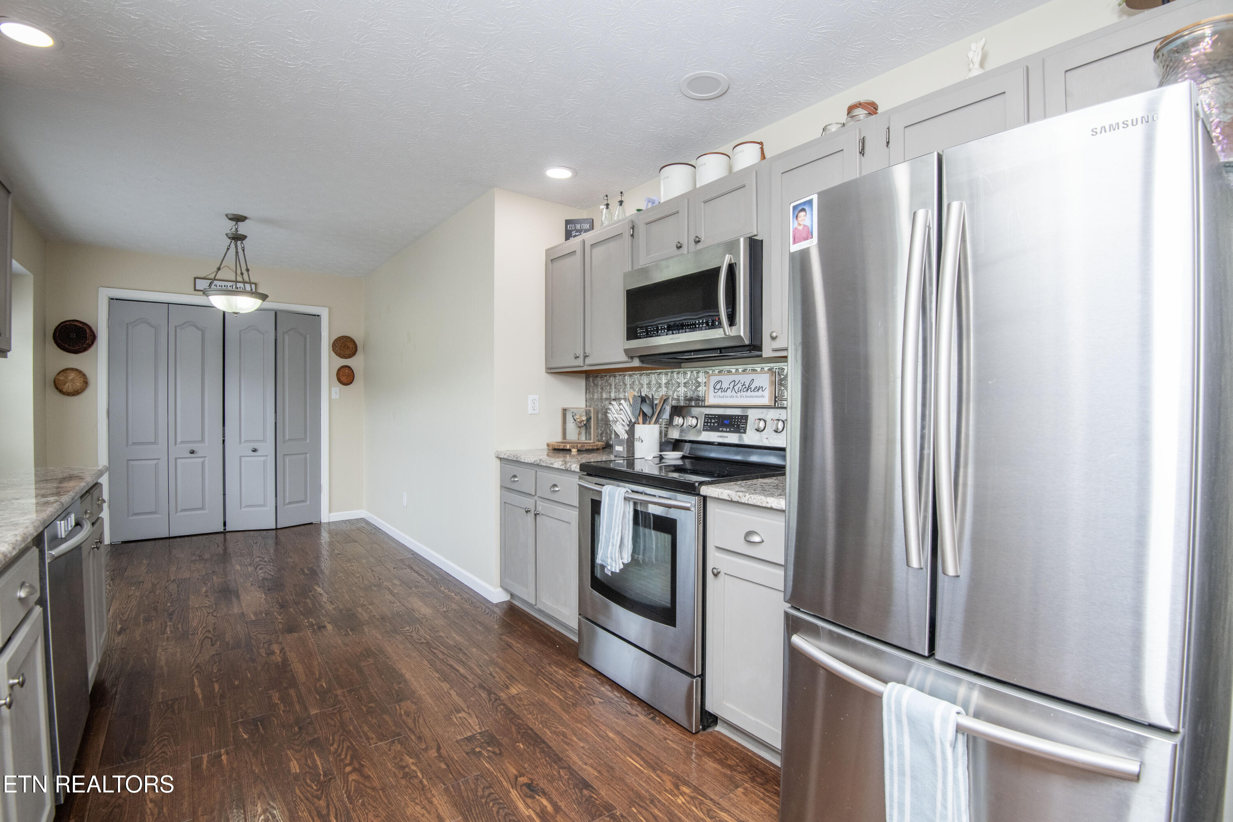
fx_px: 548
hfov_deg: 96.7
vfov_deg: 73.7
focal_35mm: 16
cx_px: 616
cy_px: 411
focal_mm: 16
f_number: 10
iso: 400
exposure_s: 1/60
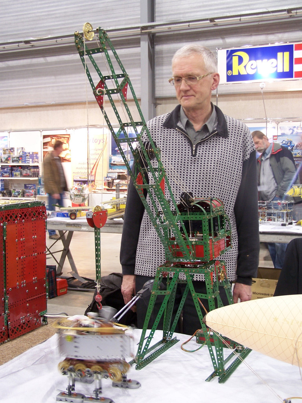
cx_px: 151
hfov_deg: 30.3
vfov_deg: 39.7
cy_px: 202
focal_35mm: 48
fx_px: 558
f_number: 3
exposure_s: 1/4
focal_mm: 8
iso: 80
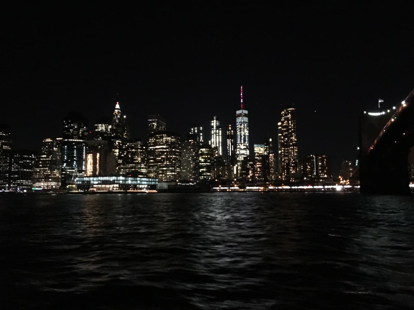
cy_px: 155
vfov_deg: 48.2
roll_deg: +1.2
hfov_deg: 61.7
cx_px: 207
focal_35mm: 29
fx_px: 347
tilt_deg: +3.9
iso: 640
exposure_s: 1/15
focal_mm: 4.15
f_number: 2.2
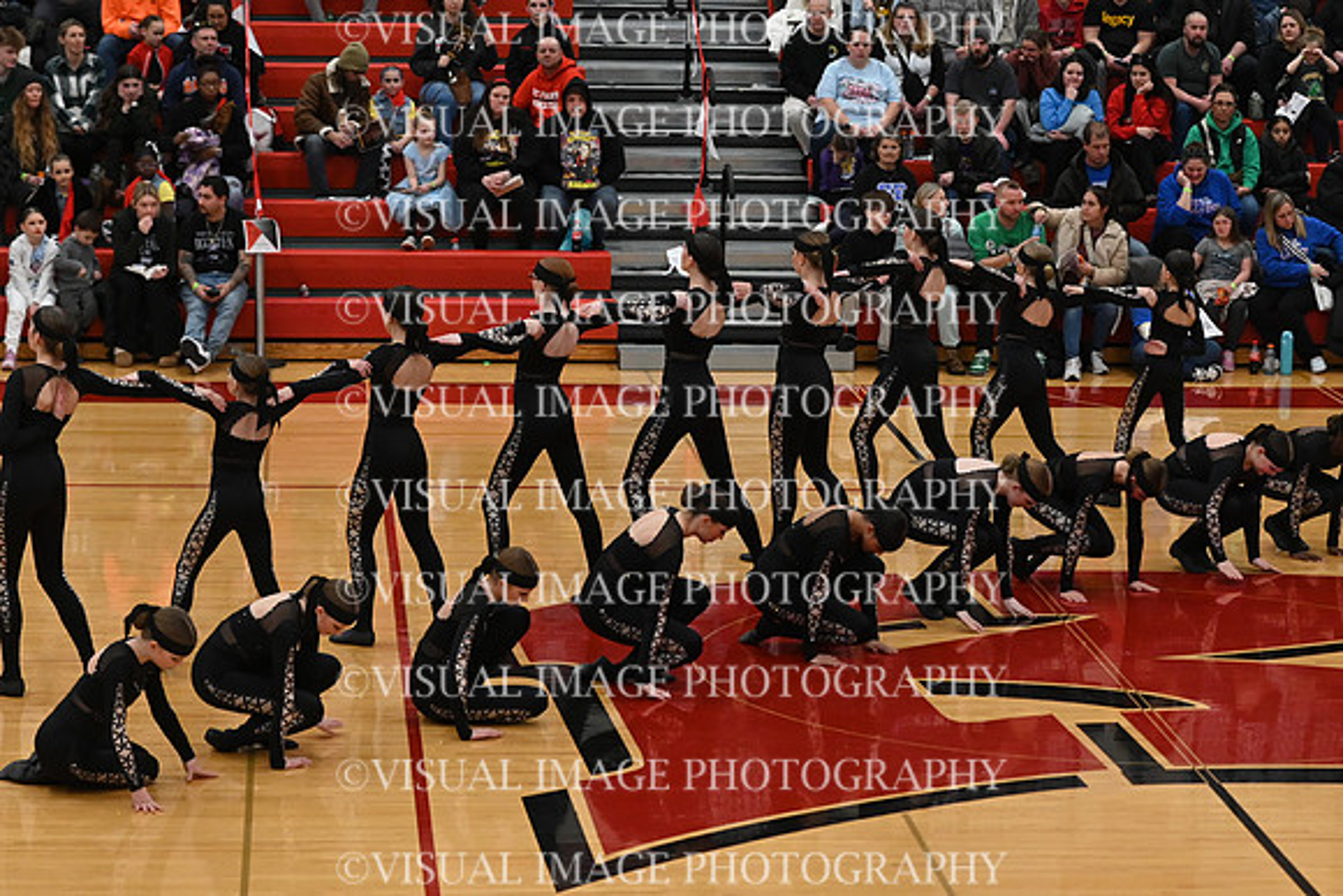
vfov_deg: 13.0
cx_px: 672
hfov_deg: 19.5
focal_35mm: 105
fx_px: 3918
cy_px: 448
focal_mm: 70
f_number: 4
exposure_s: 1/400
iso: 3200
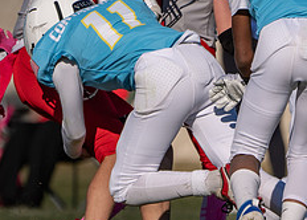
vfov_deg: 0.9
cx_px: 159
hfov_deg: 1.2
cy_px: 54
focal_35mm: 1642
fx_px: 14325
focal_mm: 400
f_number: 5.6
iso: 160
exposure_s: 1/2000
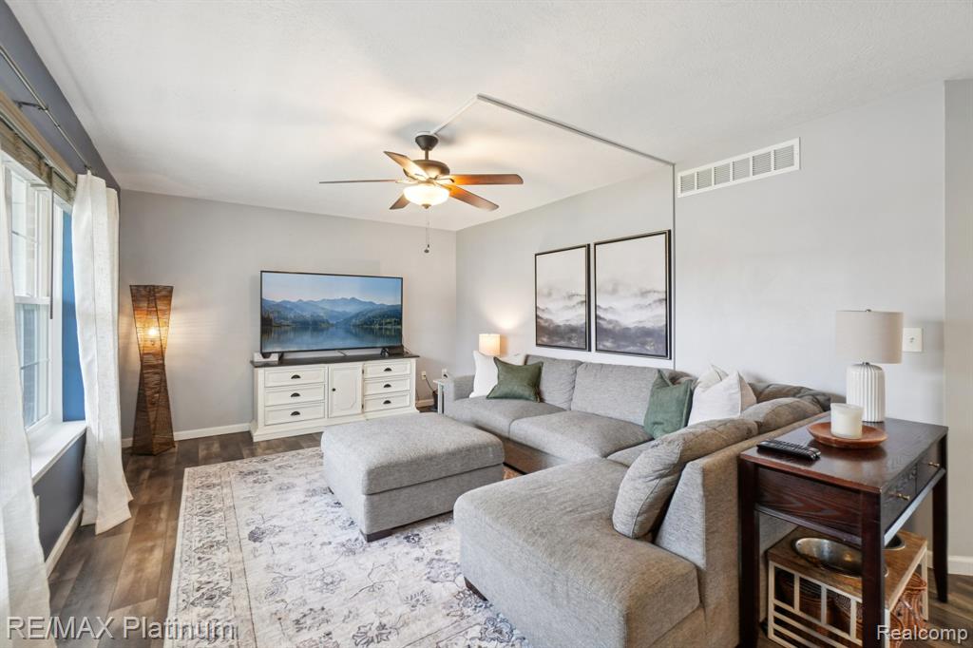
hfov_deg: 100.4
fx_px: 405
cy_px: 324
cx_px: 486
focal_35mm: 15
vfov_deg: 77.3
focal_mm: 10
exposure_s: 1/10
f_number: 8
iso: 400
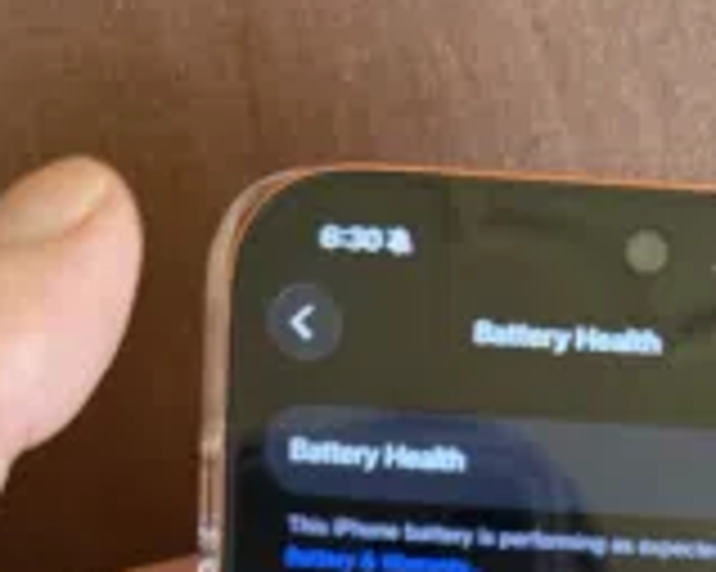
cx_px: 504
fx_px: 1249
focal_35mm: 59
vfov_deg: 22.9
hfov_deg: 31.6
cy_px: 748
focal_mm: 6.76
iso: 1000
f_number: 1.78
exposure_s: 1/40
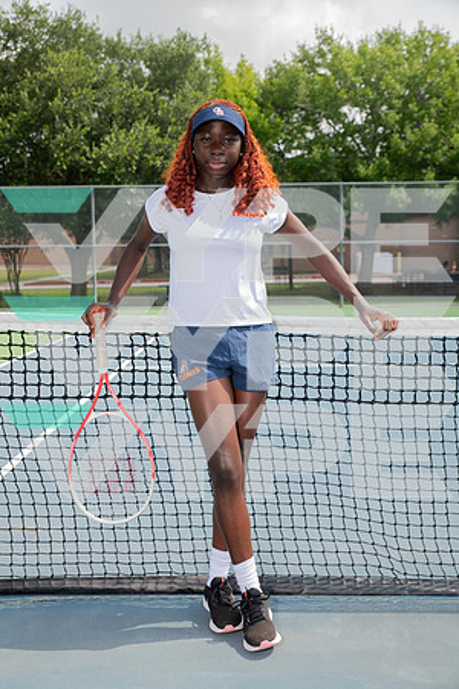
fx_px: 880
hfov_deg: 29.2
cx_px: 230
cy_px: 344
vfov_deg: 42.7
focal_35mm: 46
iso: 100
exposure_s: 1/400
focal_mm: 46
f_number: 5.6
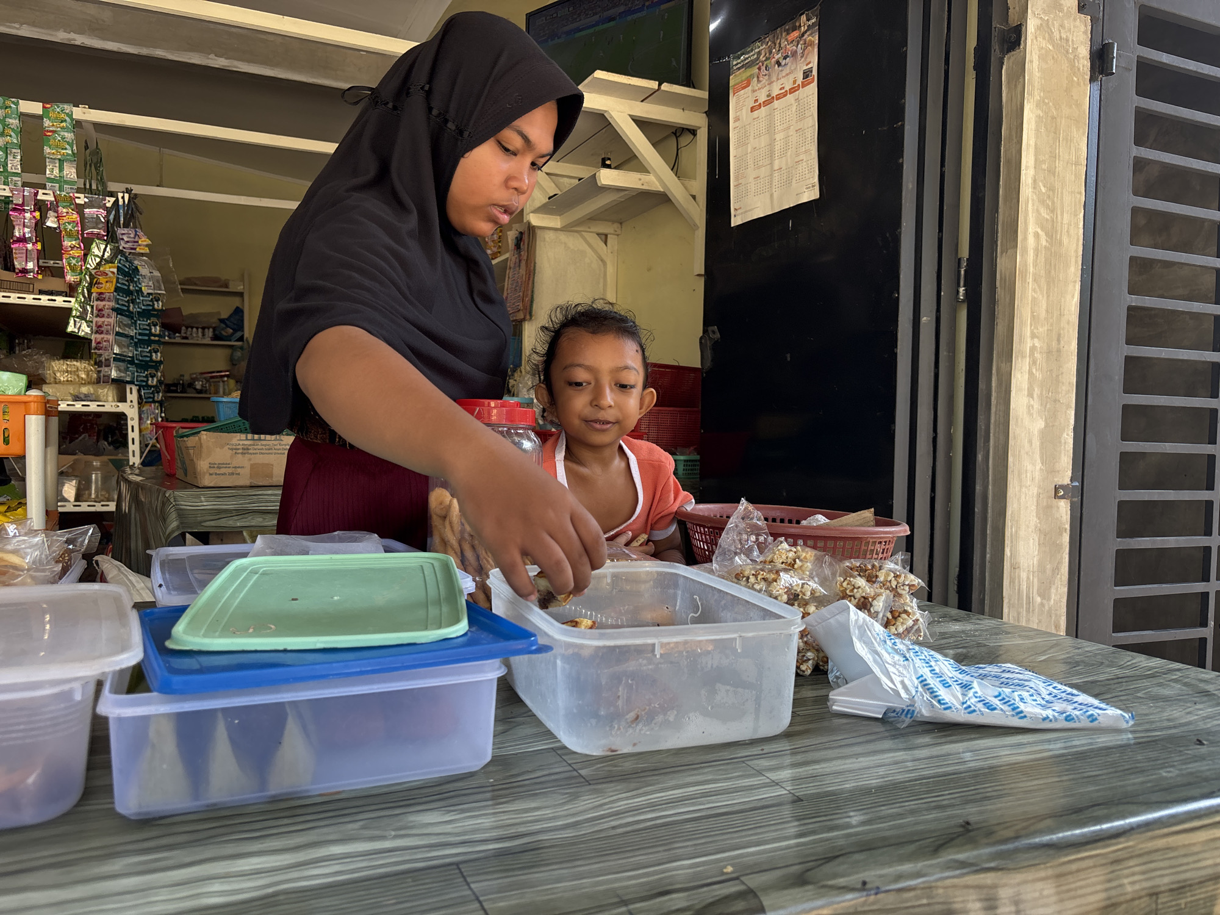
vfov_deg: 53.1
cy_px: 458
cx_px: 610
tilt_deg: -2.2
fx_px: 916
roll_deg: -1.3
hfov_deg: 67.3
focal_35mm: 26
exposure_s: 1/121
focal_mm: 5.96
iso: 64
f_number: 1.6
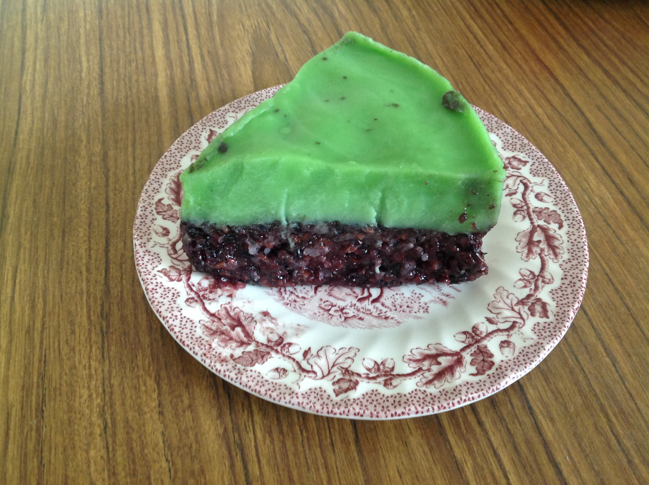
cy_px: 242
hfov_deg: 52.7
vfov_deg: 40.6
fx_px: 655
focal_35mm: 35
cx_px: 324
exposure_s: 1/15
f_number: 2.4
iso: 125
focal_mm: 4.28
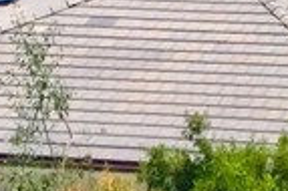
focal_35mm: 216
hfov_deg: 8.9
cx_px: 602
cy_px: -507
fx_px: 1726
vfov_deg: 5.7
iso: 32
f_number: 2.2
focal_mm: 4.15
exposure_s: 1/2639
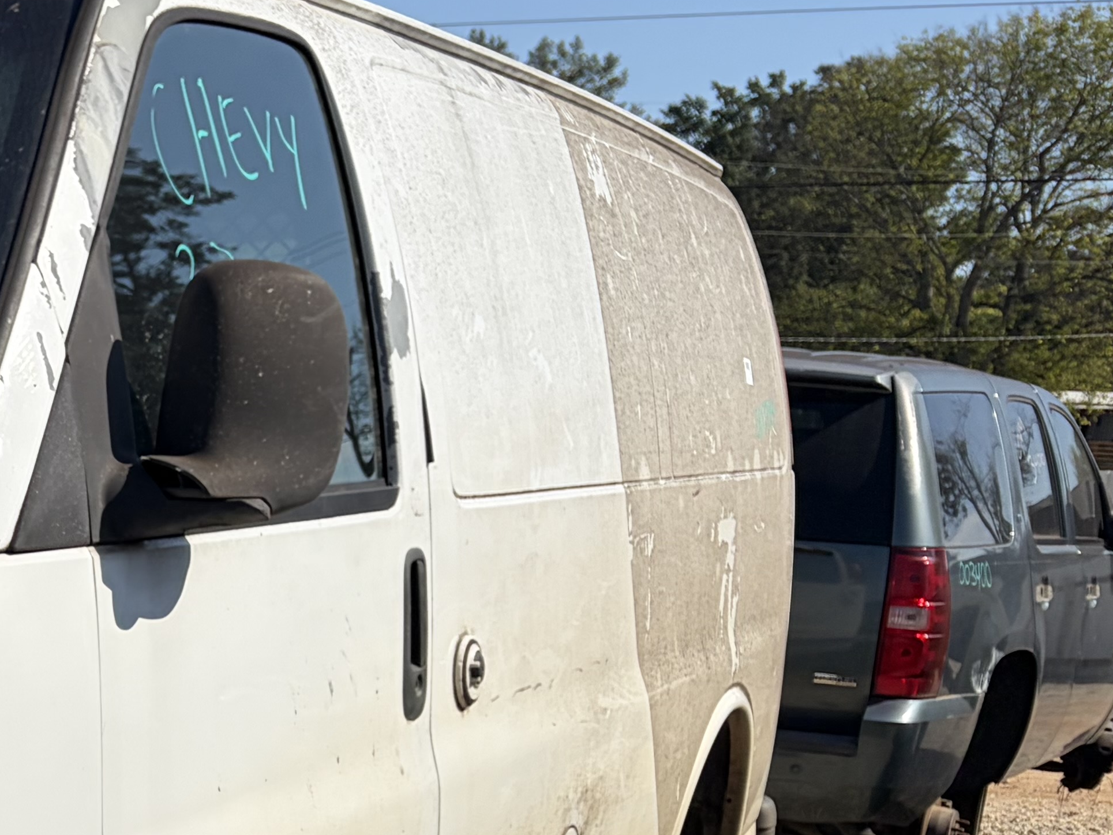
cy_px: 803
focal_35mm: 77
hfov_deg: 21.8
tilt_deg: -9.2
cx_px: -481
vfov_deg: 18.7
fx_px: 2476
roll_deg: -3.0
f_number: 1.6
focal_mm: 5.96
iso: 50
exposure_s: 1/5814
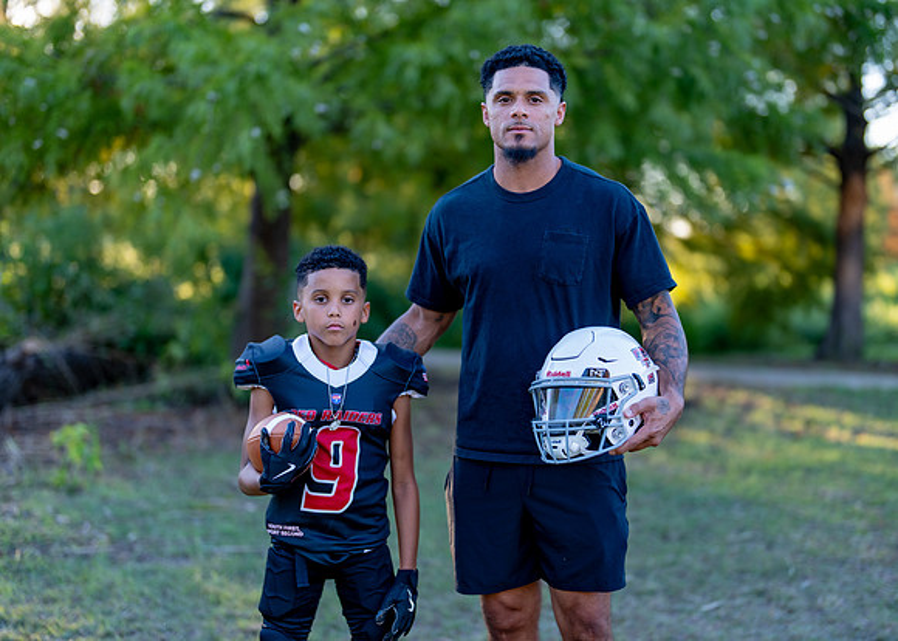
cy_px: 330
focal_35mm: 56
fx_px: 1436
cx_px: 488
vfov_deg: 25.2
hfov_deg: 34.7
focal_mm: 50
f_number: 1.2
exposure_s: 1/400
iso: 100
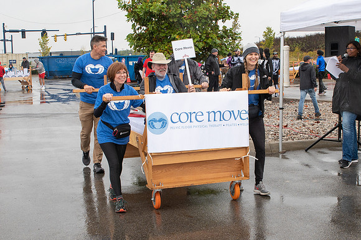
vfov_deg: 24.8
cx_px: 204
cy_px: 124
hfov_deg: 36.5
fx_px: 547
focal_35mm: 55
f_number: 7.1
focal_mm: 26
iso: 400
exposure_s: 1/200
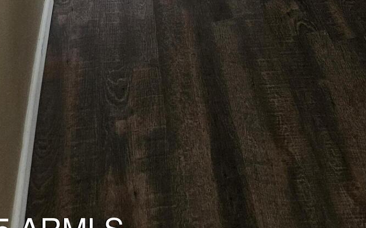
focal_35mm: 73
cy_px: -267
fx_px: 728
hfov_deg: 26.9
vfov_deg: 14.1
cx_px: 350
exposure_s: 1/120
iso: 400
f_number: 1.8
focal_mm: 5.4
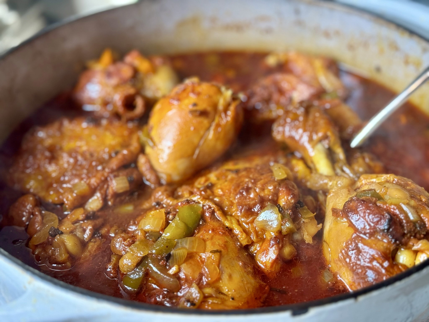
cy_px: 161
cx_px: 214
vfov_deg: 30.3
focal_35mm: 48
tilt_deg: -40.0
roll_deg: +2.3
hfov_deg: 39.7
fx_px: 595
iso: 125
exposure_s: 1/120
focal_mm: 6.76
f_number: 1.78
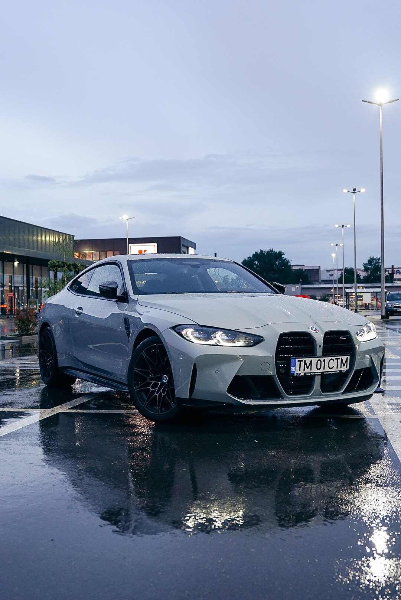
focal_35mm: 42
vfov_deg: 46.4
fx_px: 700
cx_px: 200
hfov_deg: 31.9
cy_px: 300
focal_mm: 28
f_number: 2.8
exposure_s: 1/60
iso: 640
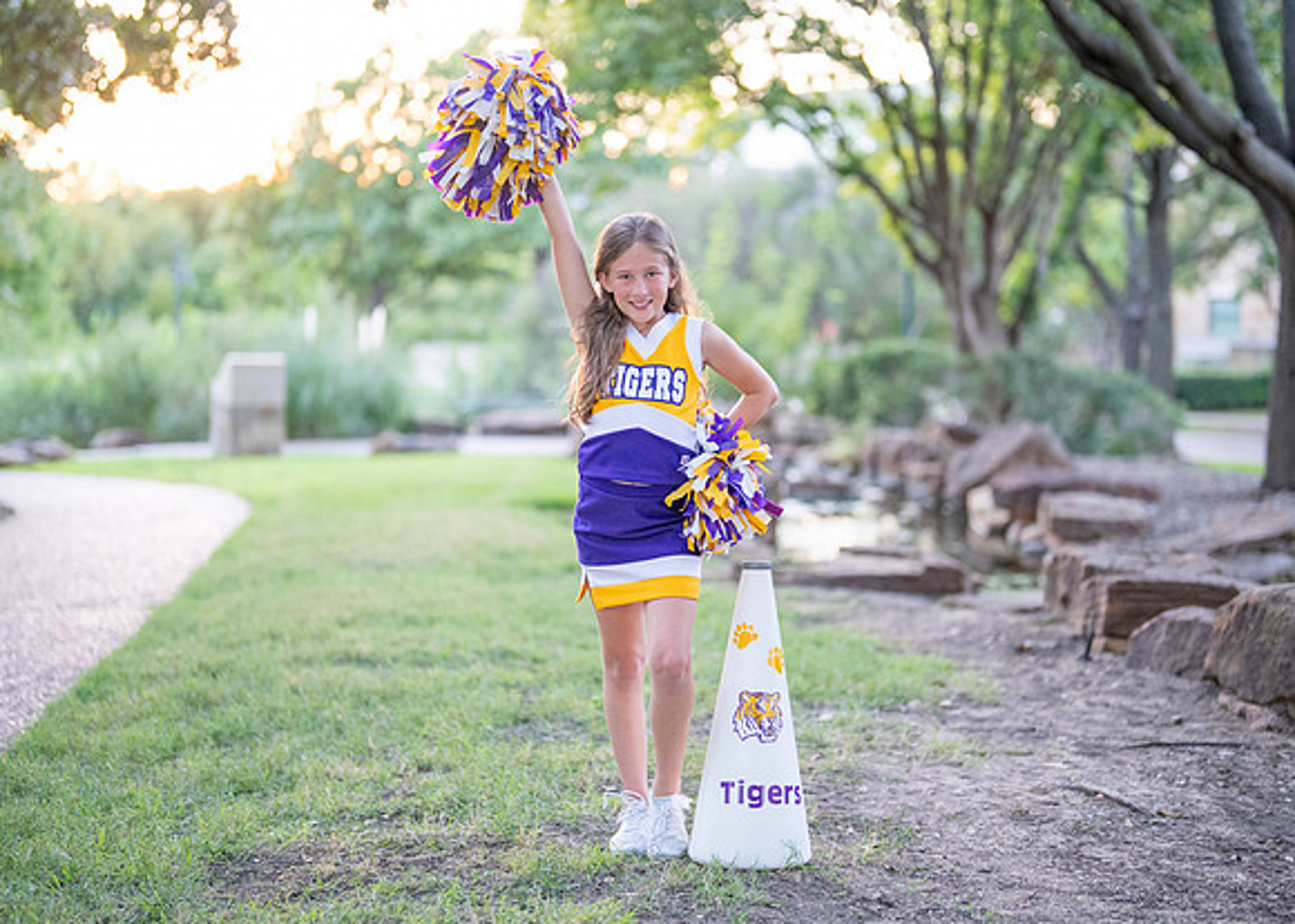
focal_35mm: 60
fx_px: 2189
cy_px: 447
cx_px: 676
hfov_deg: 33.0
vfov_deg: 23.8
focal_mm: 50
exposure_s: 1/640
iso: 1600
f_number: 1.2
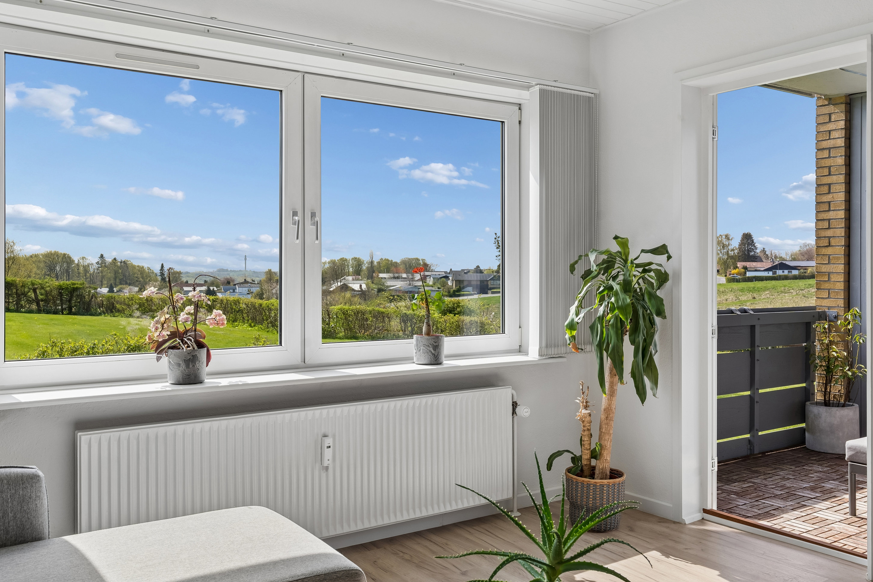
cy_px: 290
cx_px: 439
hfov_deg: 60.3
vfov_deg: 42.3
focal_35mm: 31
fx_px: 752
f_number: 8
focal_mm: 30
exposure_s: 1/500
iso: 200
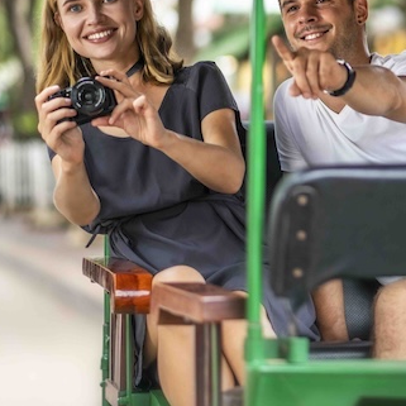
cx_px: 411
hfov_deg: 7.7
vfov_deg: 7.8
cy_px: 99
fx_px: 2986
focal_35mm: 225
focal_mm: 85
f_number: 1.8
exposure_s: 1/160
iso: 125
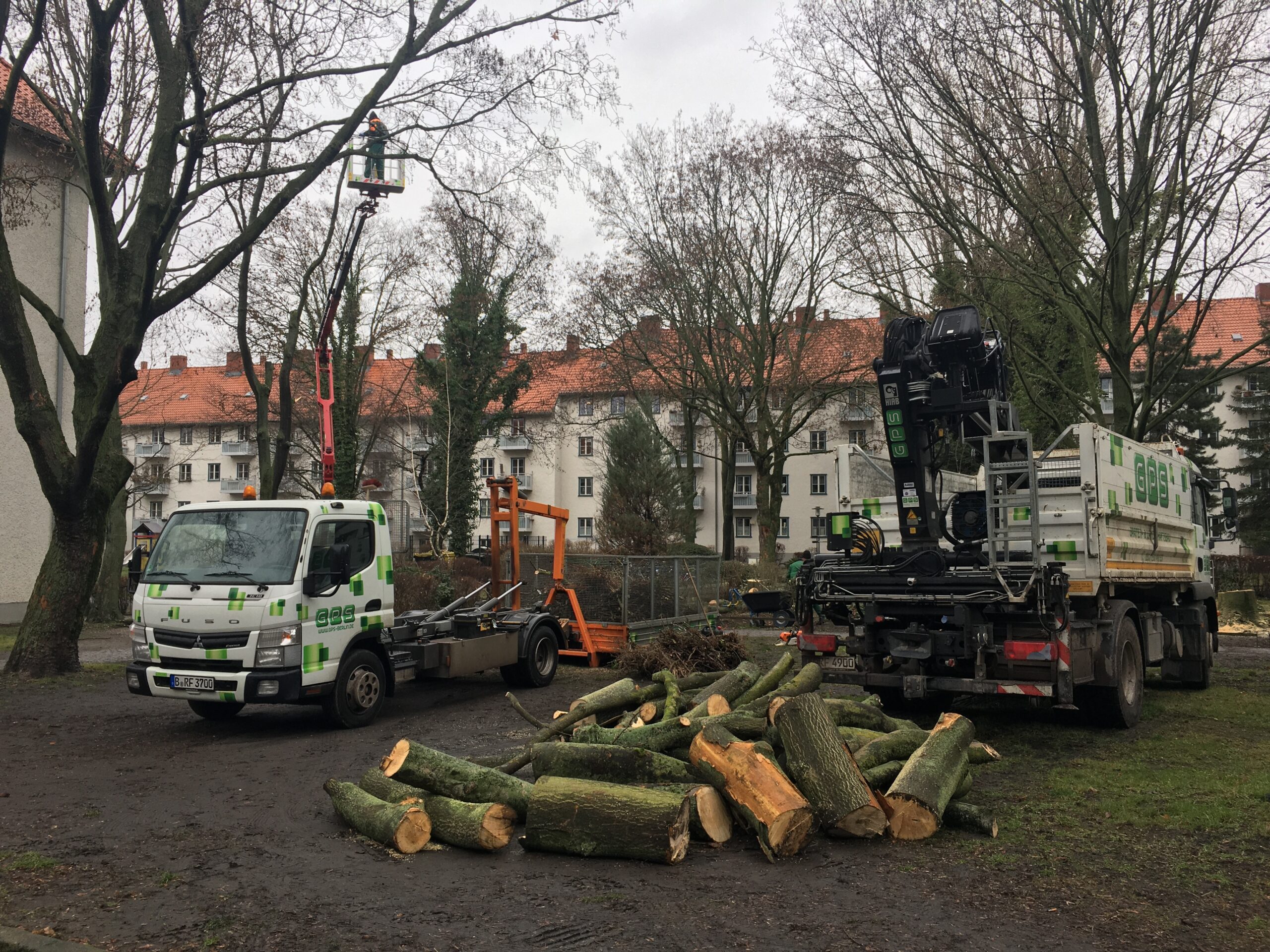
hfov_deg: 61.7
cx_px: 635
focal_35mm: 29
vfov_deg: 48.2
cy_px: 476
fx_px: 1064
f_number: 2.2
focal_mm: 4.15
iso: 25
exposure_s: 1/127
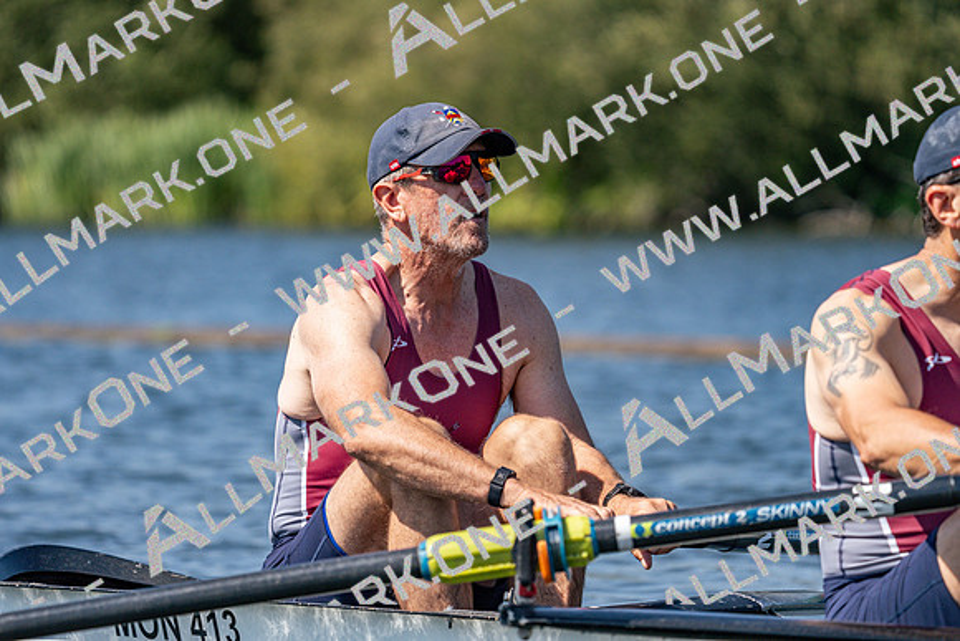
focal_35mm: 326
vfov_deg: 4.2
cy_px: 320
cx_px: 480
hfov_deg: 6.3
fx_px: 8695
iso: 320
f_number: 6.3
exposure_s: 1/2000
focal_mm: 326
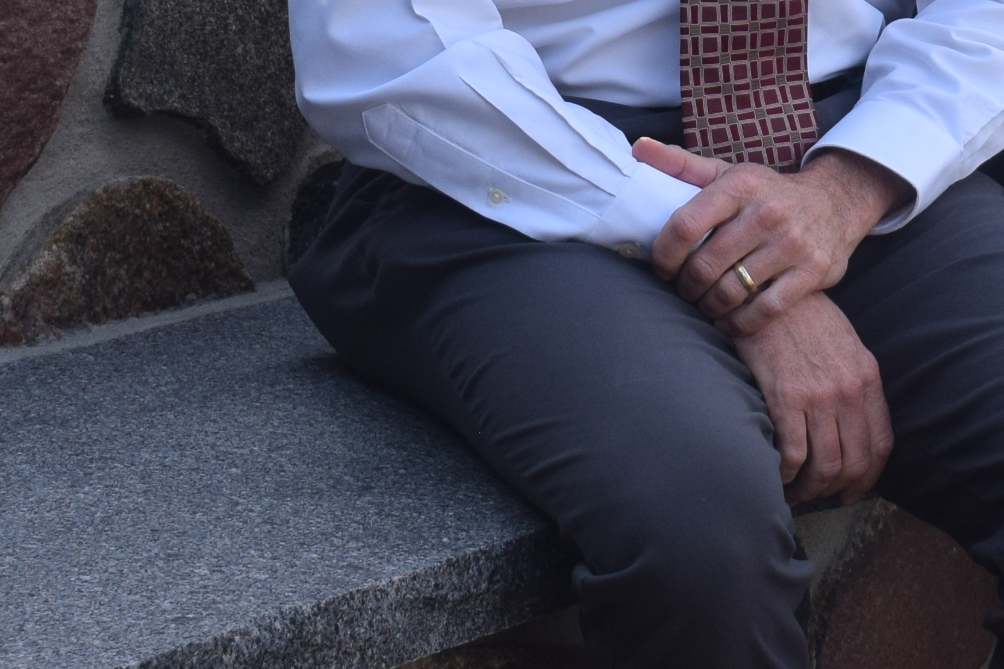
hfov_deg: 12.5
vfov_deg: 8.2
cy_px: -533
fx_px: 4517
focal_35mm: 162
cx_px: 1061
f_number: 8
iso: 280
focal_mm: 30
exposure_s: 1/250
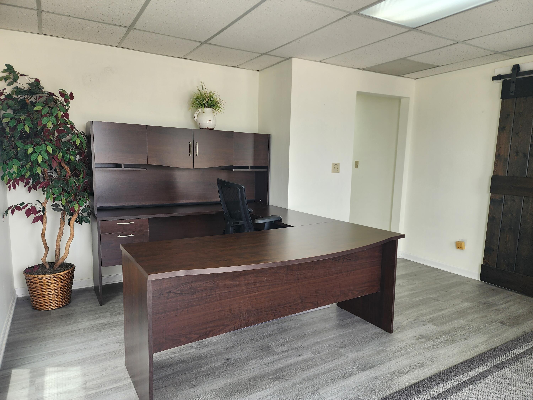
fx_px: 354
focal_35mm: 23
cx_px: 266
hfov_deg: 73.9
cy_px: 200
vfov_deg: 58.9
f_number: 1.8
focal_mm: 6.4
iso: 50
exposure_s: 1/120
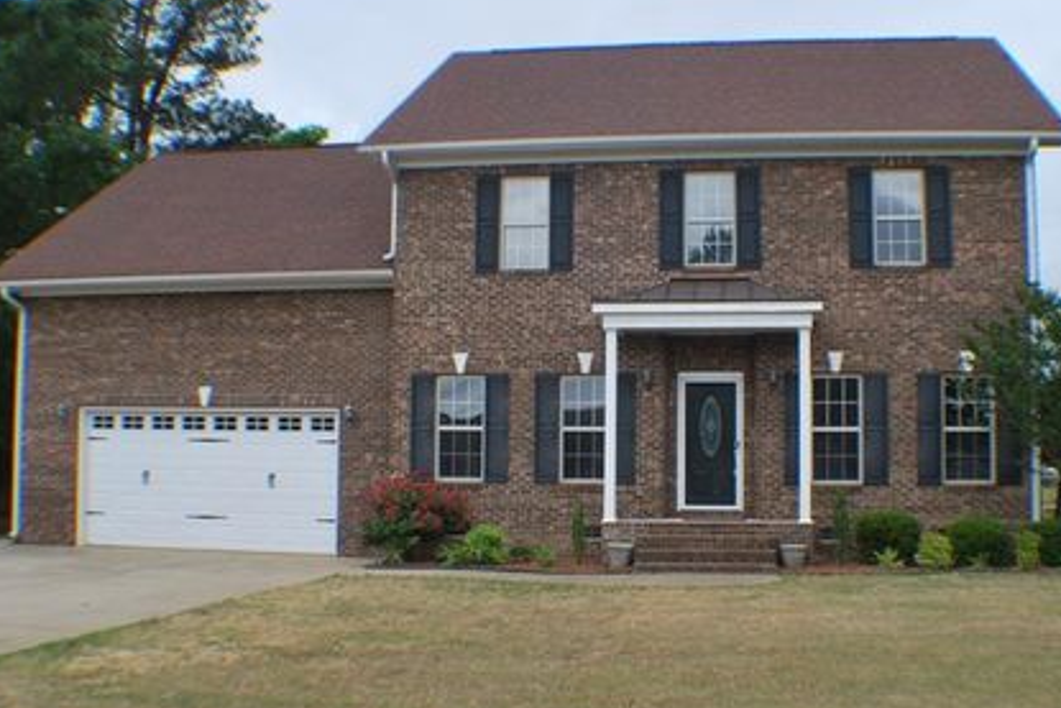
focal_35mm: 47
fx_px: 1386
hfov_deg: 41.8
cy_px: 386
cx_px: 616
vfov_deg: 28.7
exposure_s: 1/200
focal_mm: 26
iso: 100
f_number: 7.1
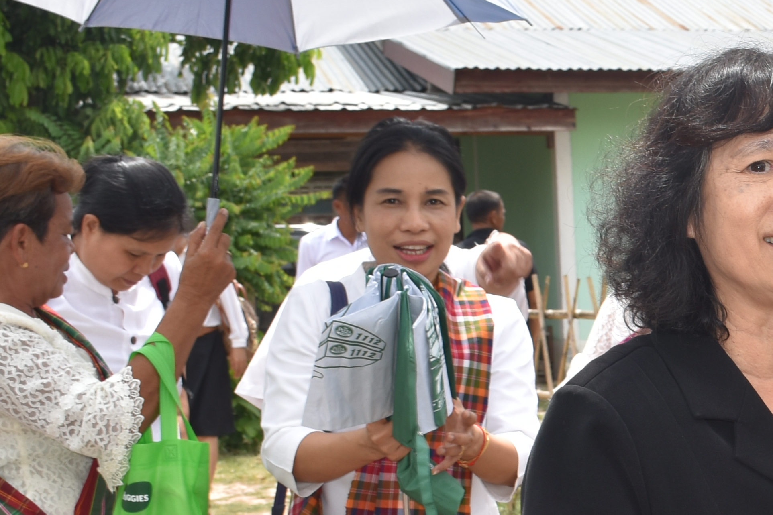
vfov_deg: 12.6
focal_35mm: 108
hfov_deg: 17.9
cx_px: 986
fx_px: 2309
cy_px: 460
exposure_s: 1/200
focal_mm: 23
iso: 100
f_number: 8
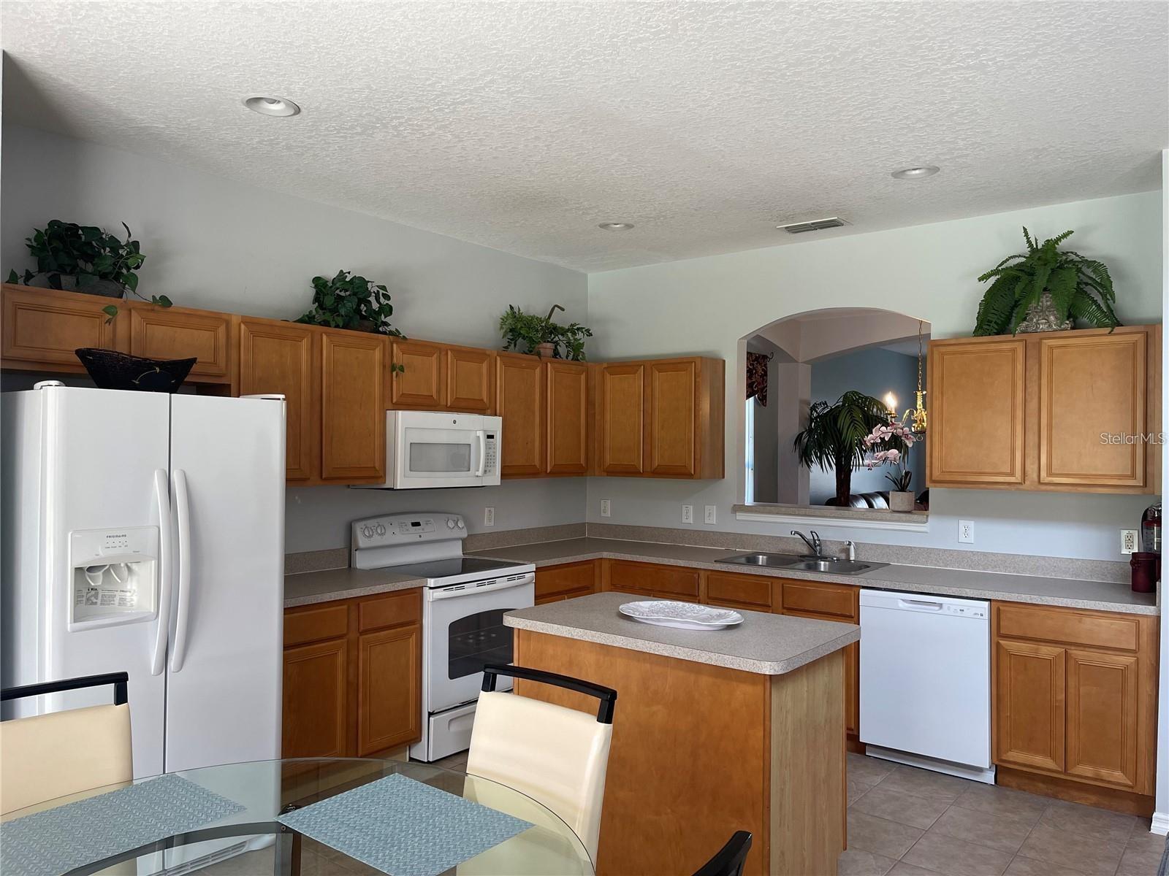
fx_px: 844
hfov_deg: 69.4
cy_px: 438
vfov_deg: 54.9
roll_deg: -0.6
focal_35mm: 25
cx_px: 584
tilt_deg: -0.7
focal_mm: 5.1
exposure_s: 1/120
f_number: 1.6
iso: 100
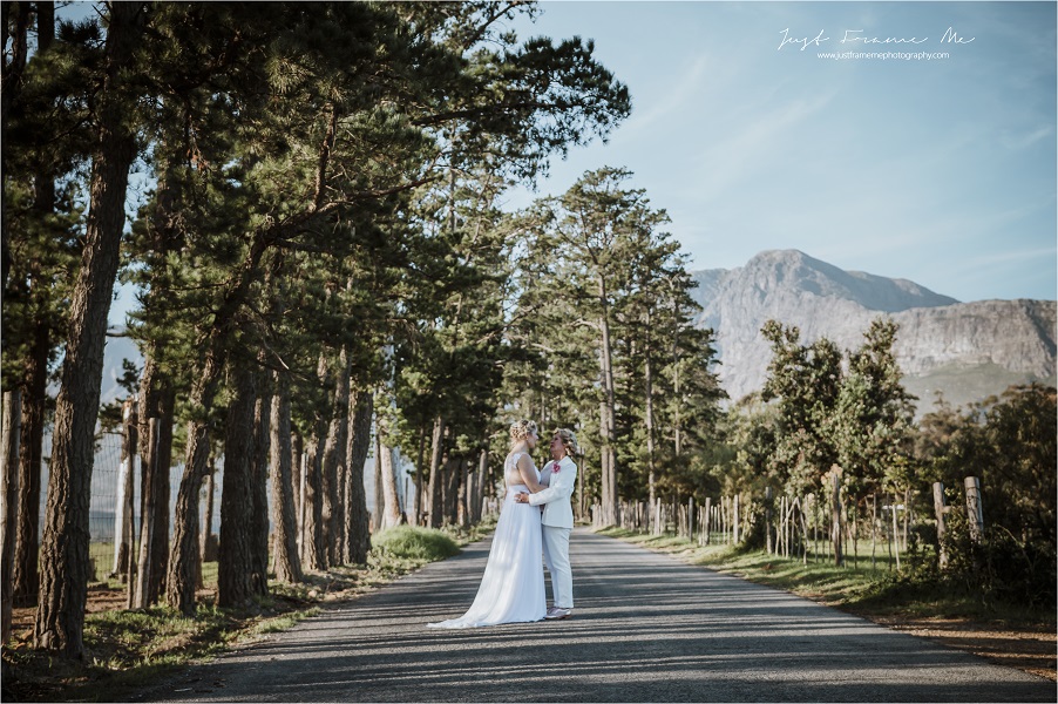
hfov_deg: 37.9
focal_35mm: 52
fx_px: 1542
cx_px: 529
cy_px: 352
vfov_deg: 25.7
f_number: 3.5
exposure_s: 1/800
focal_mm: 35
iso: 400
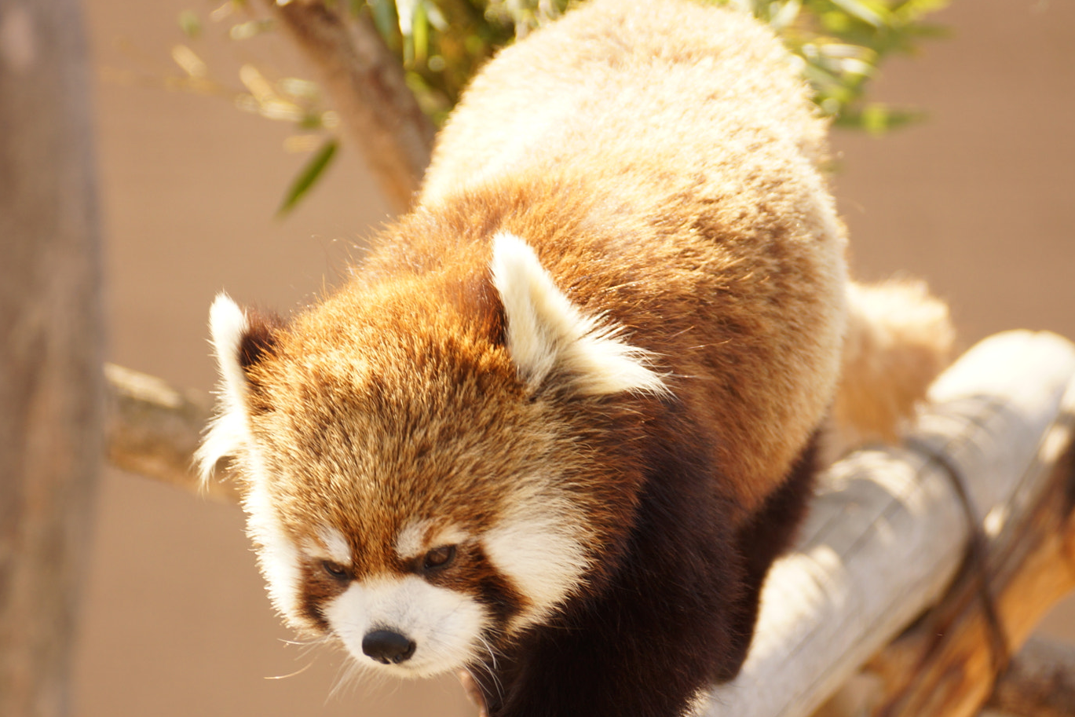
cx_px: 495
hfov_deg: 5.7
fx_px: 10721
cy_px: 382
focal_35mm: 359
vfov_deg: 3.8
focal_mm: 160
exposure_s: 1/250
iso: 125
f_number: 5
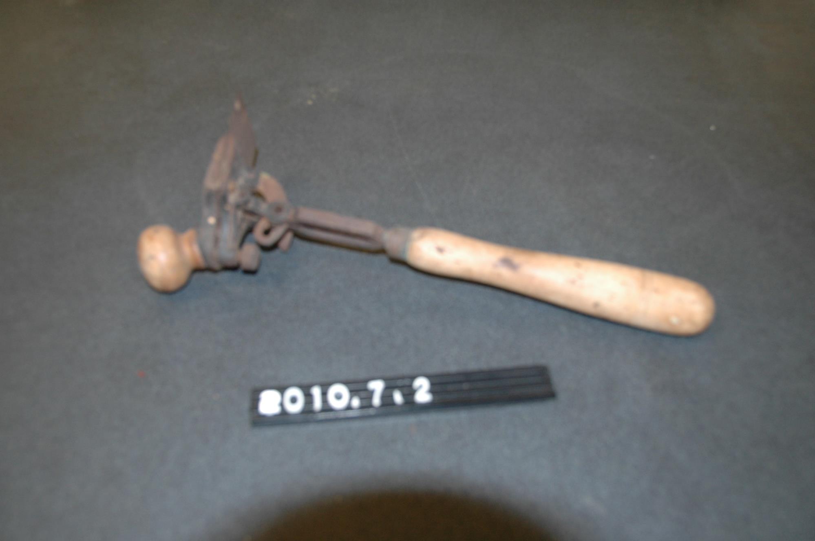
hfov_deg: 57.3
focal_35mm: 33
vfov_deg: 39.9
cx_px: 408
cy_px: 270
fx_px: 746
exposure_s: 1/60
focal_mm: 22
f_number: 3.8
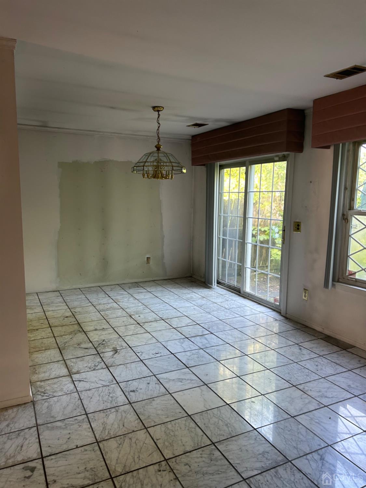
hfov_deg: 53.1
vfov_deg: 67.3
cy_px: 244
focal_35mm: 26
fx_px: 367
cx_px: 183
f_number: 1.5
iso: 125
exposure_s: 1/66
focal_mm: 5.7
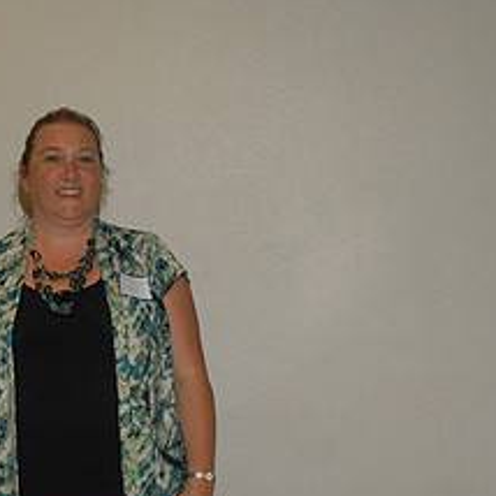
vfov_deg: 19.2
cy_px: 351
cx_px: 123
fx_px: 1459
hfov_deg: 19.2
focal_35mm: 90
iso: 500
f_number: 5.6
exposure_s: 1/125
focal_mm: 26
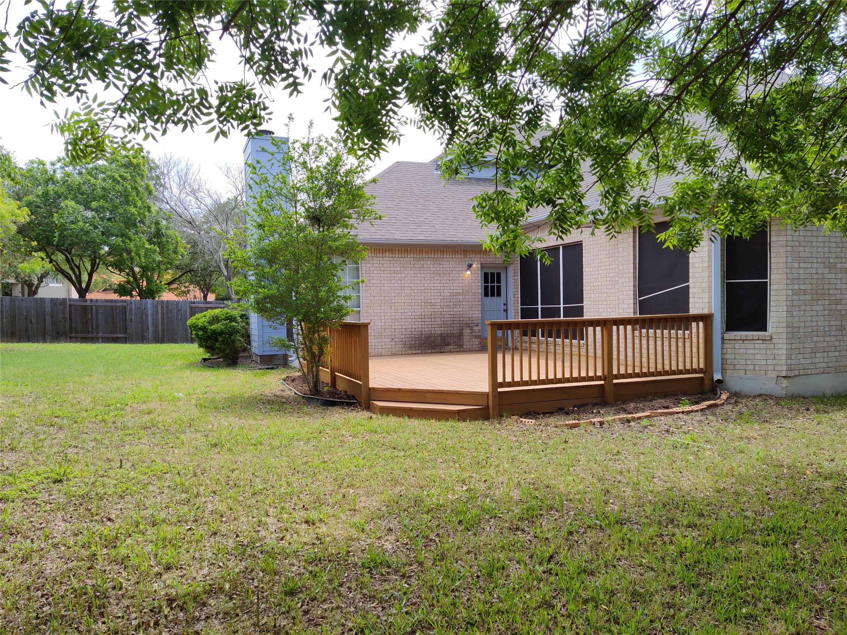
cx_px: 424
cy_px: 318
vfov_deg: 51.4
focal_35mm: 27
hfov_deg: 65.3
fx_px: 661
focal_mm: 4.71
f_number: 1.79
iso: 112
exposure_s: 1/672
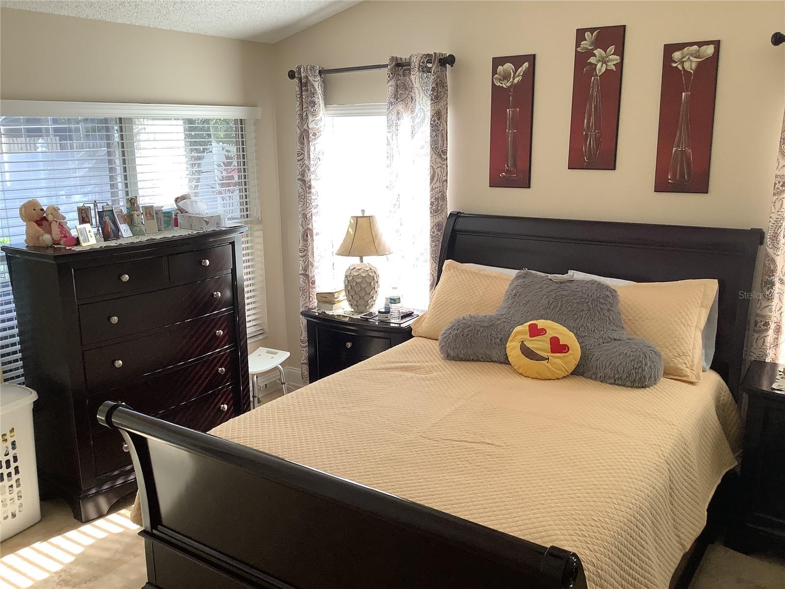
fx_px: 703
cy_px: 294
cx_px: 392
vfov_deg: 45.4
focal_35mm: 31
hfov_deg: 58.4
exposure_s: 1/100
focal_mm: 3.3
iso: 64
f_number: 2.4
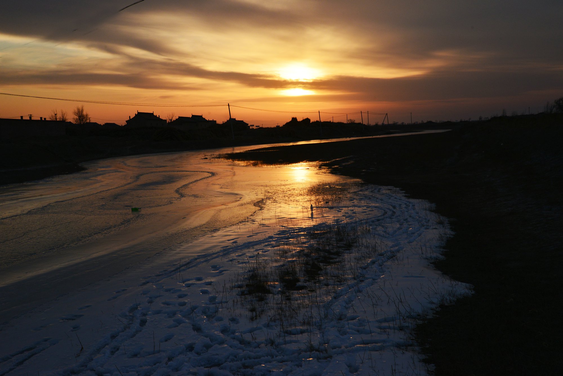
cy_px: 188
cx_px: 282
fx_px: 751
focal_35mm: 48
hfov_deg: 41.1
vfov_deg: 28.1
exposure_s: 1/500
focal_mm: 48
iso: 400
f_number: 11
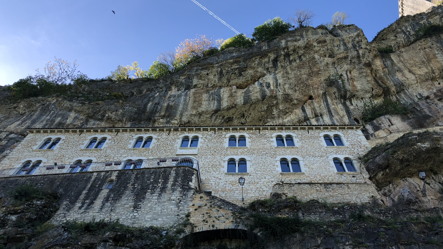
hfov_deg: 62.6
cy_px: 98
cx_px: 222
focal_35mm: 31
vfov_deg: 37.6
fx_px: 364
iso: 20
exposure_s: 1/706
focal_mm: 4
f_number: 1.8
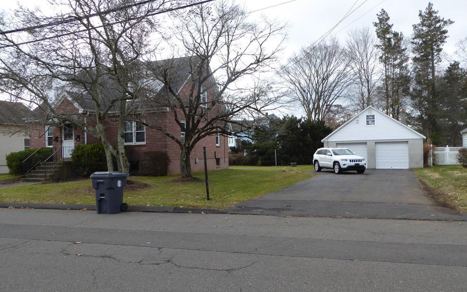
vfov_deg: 46.0
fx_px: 344
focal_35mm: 27
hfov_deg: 68.4
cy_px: 158
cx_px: 235
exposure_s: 1/250
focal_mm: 4.3
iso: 100
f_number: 3.3
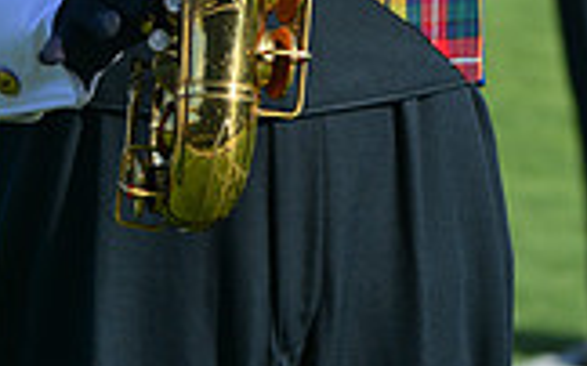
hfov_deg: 5.0
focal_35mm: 424
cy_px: -355
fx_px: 6778
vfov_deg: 3.1
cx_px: 321
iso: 125
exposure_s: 1/1000
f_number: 5.6
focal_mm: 150
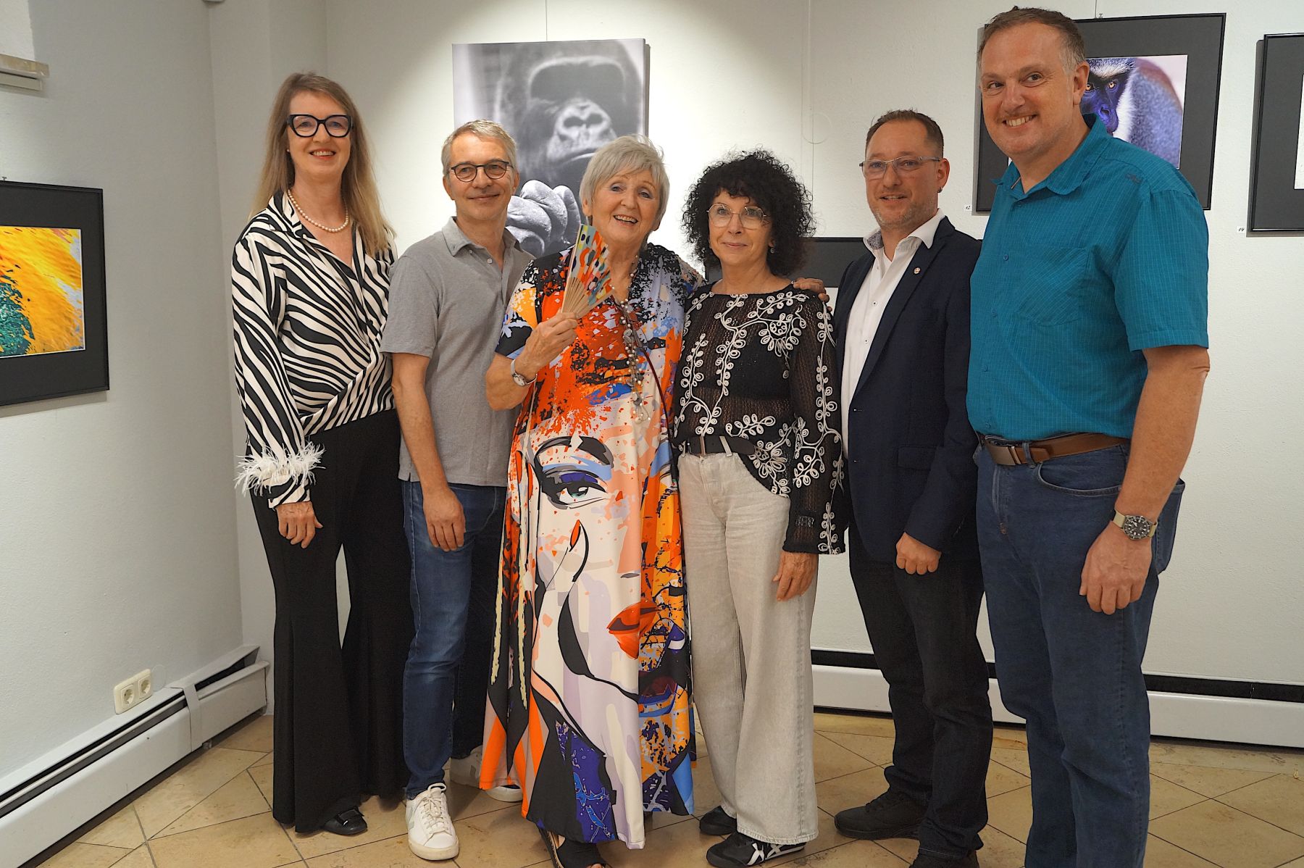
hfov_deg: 57.2
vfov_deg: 39.9
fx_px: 1195
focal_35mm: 33
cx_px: 652
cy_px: 434
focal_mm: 22
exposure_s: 1/160
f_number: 4
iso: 640
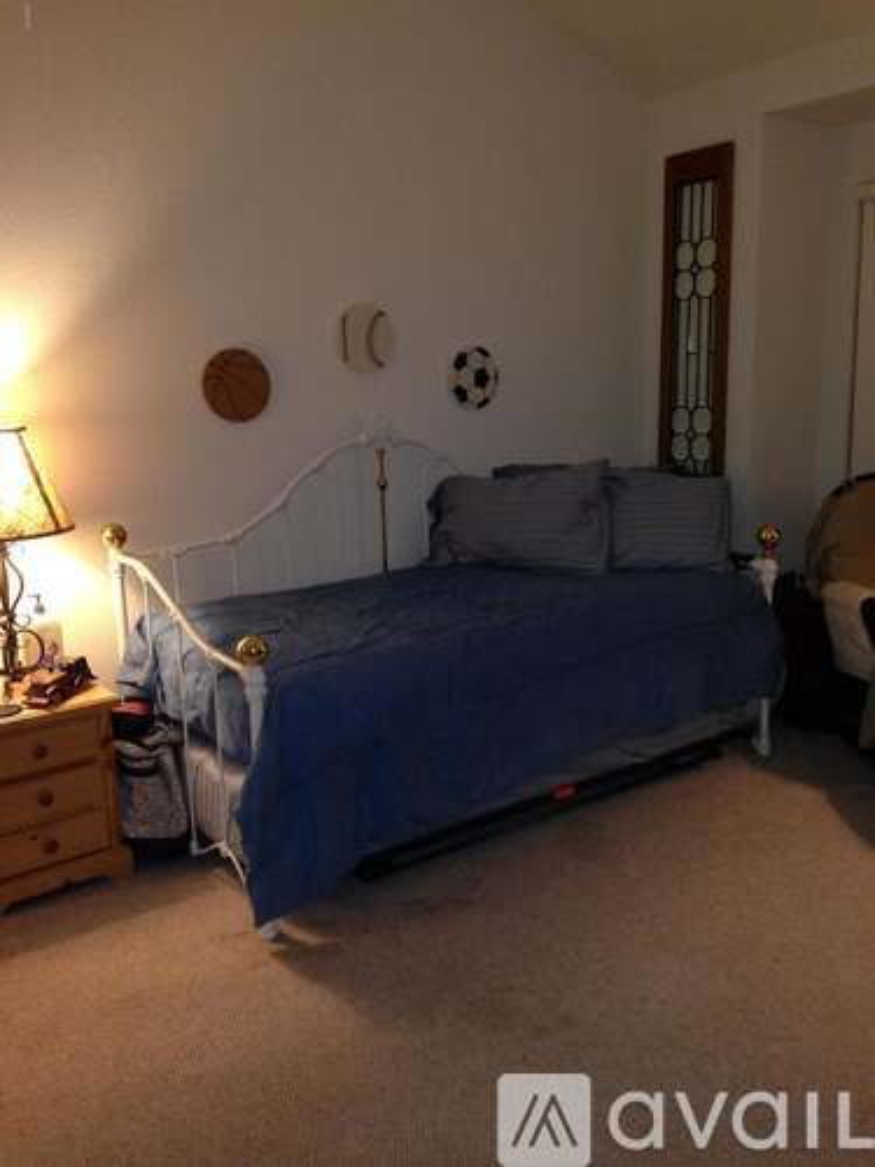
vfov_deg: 55.4
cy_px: 584
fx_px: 1112
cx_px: 438
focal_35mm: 33
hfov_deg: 42.9
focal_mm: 4.12
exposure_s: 1/16
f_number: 2.4
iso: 250
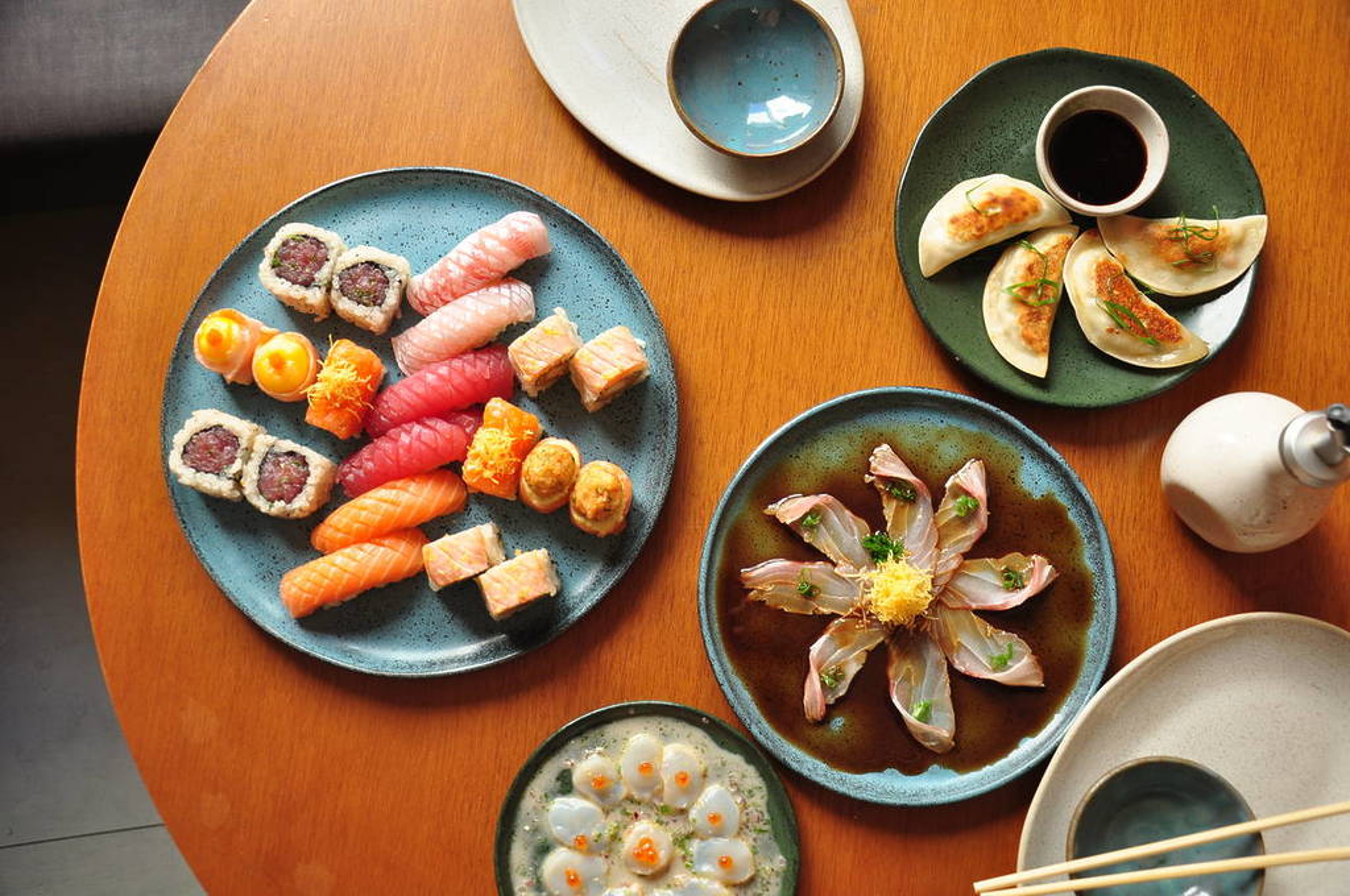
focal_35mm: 36
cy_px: 448
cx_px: 675
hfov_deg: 53.2
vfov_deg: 36.8
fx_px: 1348
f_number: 4.8
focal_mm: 24
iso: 200
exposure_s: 1/60
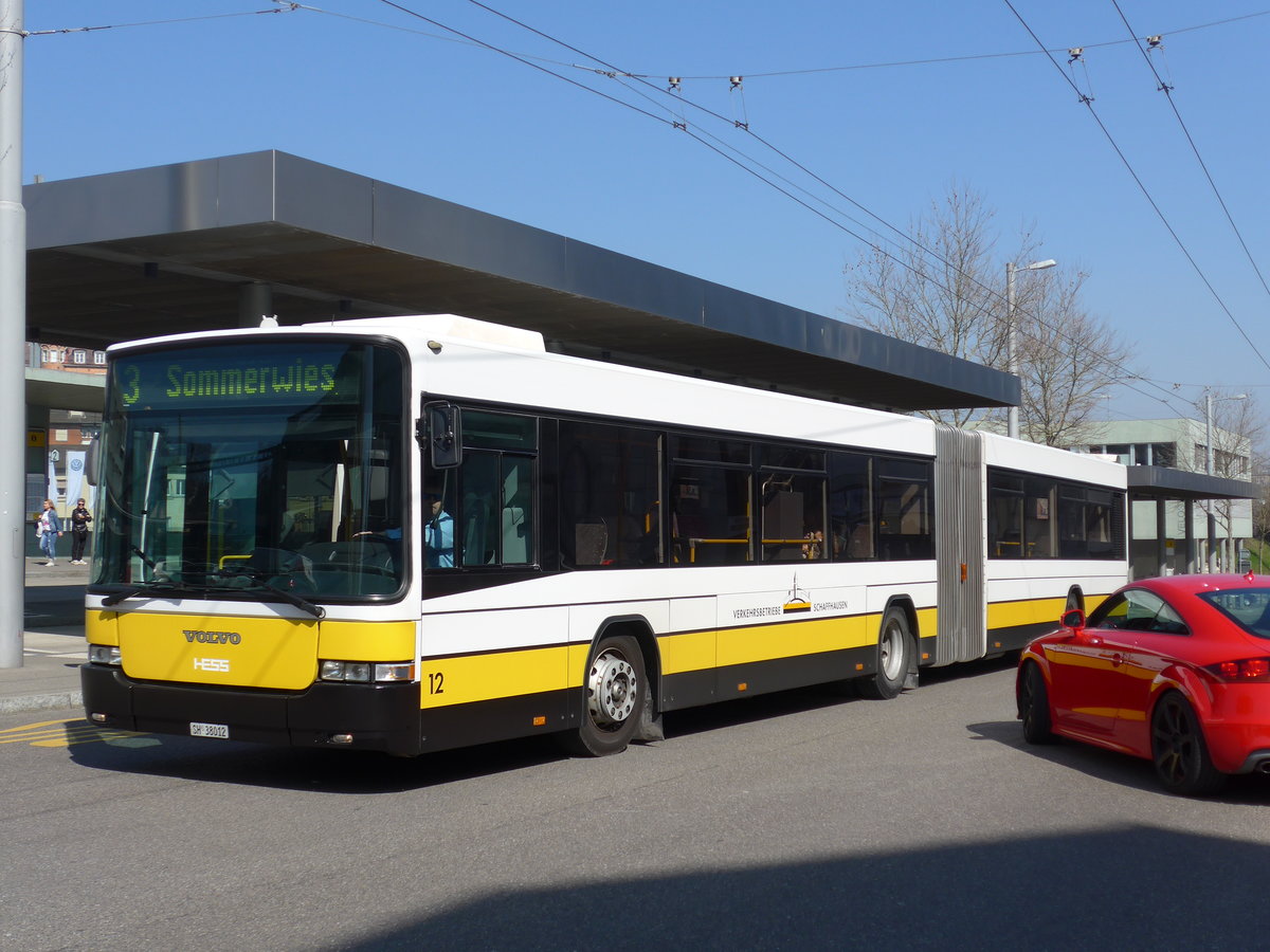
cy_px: 476
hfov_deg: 41.2
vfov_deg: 31.5
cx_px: 635
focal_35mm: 46
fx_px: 1688
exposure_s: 1/2000
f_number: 3
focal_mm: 9.5
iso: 80
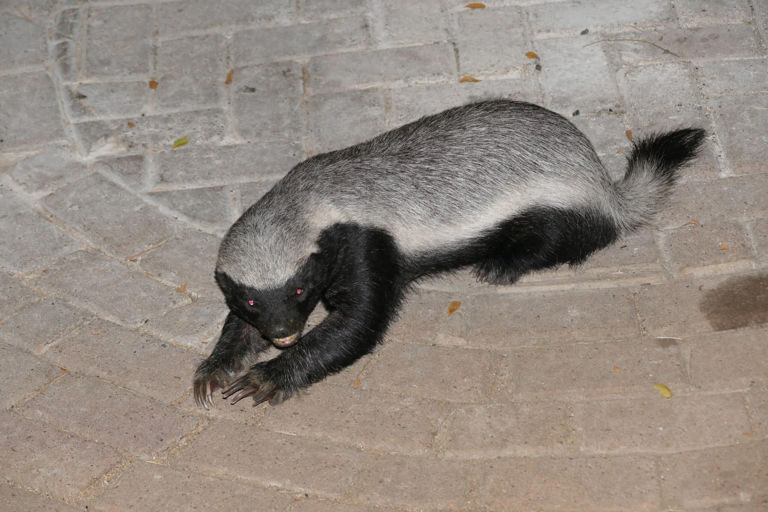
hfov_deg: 13.8
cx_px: 384
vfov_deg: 9.2
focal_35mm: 149
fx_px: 3179
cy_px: 256
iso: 800
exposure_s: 1/1000
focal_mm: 54.2
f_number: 4
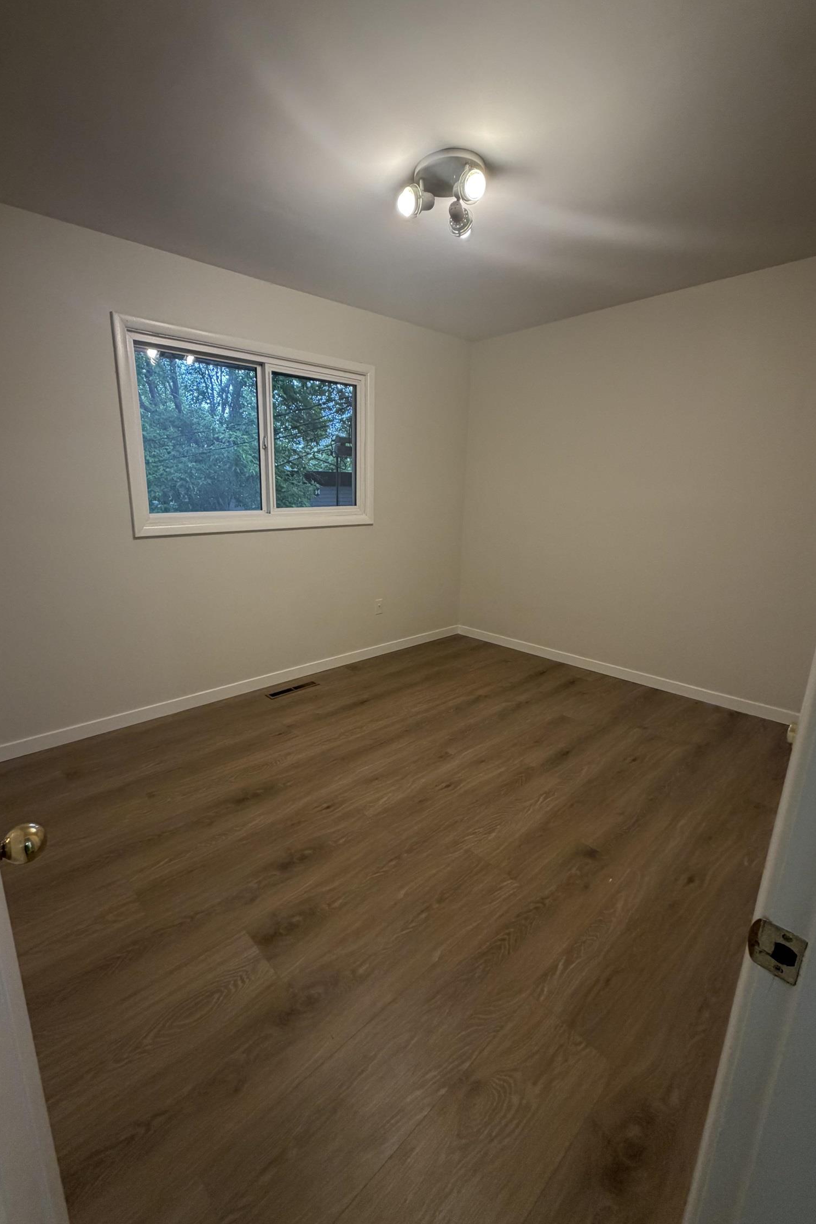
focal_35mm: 15
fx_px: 510
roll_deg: -0.2
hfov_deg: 77.1
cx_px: 365
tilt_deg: -14.3
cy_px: 612
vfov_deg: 100.4
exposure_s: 1/60
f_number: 2.2
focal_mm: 2.22
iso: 200
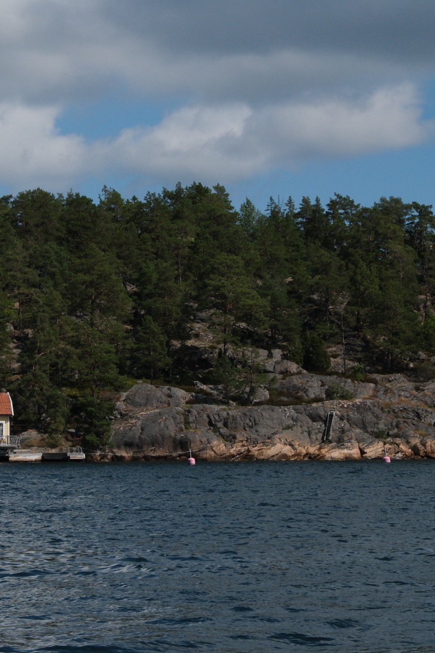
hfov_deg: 11.0
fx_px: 2265
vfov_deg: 16.4
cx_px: 133
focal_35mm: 125
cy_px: 326
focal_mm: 55
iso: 1250
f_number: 11
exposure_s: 1/2000
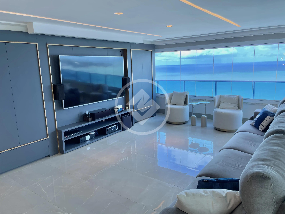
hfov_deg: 67.3
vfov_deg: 53.1
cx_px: 142
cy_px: 107
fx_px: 214
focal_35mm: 26
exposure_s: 1/161
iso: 32
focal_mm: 4.2
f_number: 1.6
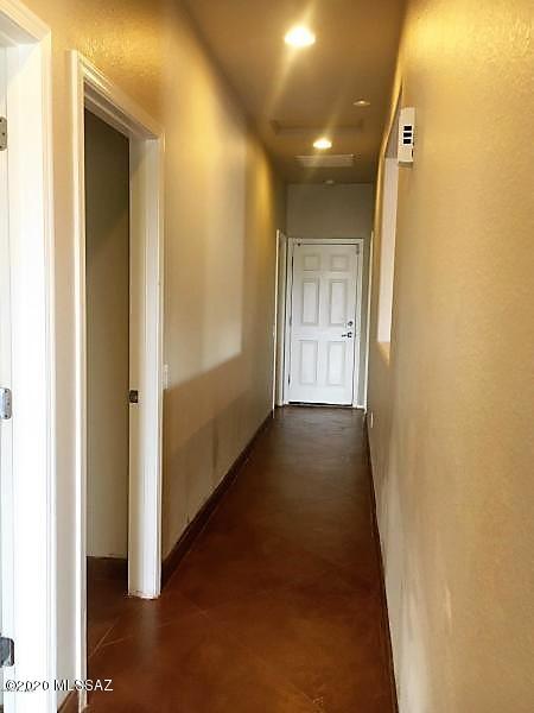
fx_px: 596
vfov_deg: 61.7
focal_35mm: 29
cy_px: 356
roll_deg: +1.0
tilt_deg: -6.2
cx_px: 267
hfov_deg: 48.2
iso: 125
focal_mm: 4.15
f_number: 2.2
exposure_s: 1/30
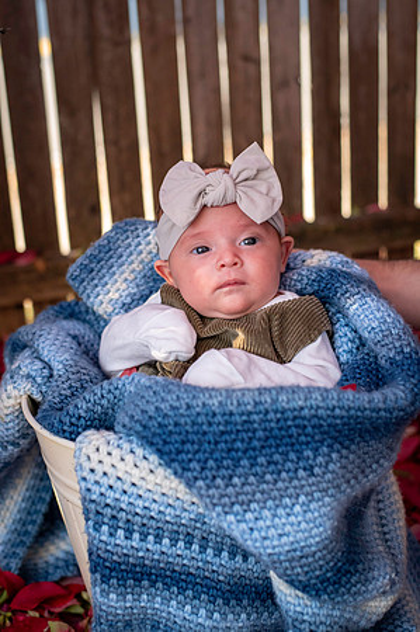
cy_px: 316
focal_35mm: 50
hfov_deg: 26.9
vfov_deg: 39.6
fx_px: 877
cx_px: 210
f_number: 3.2
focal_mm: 50
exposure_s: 1/2000
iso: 3200
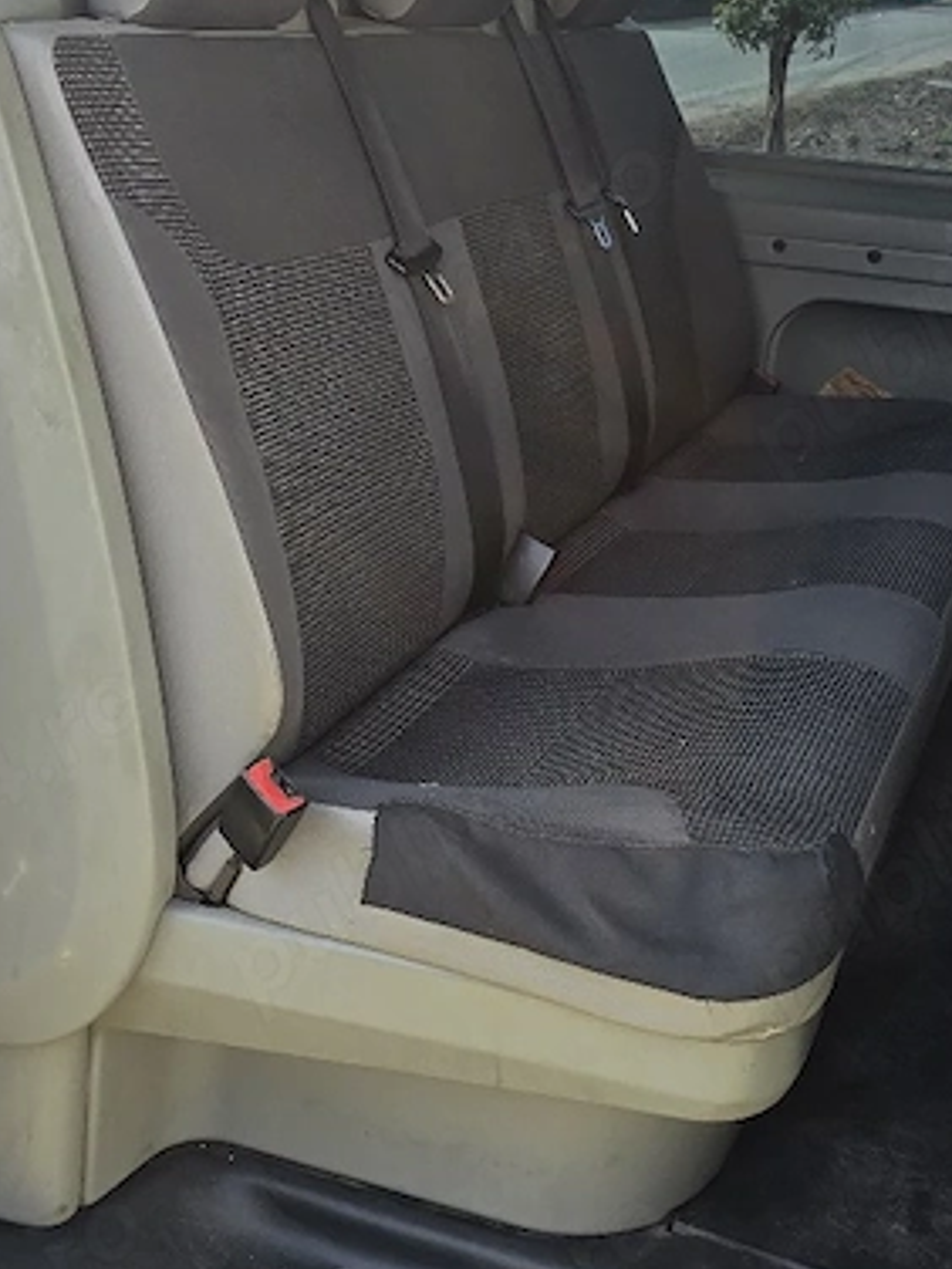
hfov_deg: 29.6
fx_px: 1797
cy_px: 388
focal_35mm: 49
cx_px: 581
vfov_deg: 38.3
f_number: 1.7
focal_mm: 6.3
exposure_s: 1/250
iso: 12
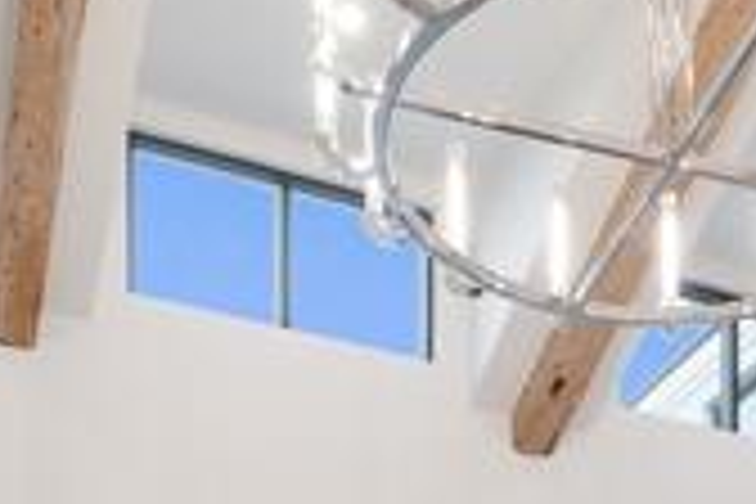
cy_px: 1143
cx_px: 662
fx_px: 1533
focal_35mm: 73
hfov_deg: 26.9
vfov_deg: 14.1
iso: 200
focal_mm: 12
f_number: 9
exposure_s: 1/80
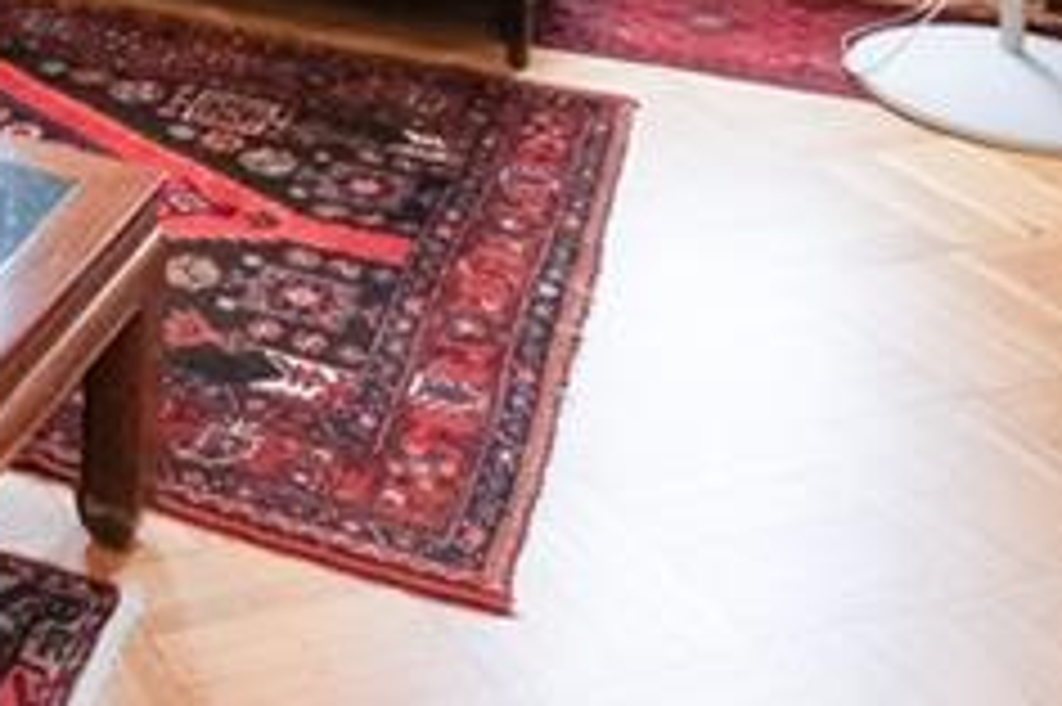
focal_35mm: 65
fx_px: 1916
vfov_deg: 16.9
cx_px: -130
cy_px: -603
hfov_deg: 28.0
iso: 1600
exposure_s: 1/60
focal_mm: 10
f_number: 7.1
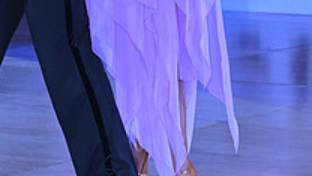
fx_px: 3135
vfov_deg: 3.2
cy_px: -75
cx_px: 94
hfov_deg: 5.7
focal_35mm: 379
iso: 2000
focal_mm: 130
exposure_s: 1/200
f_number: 5.6
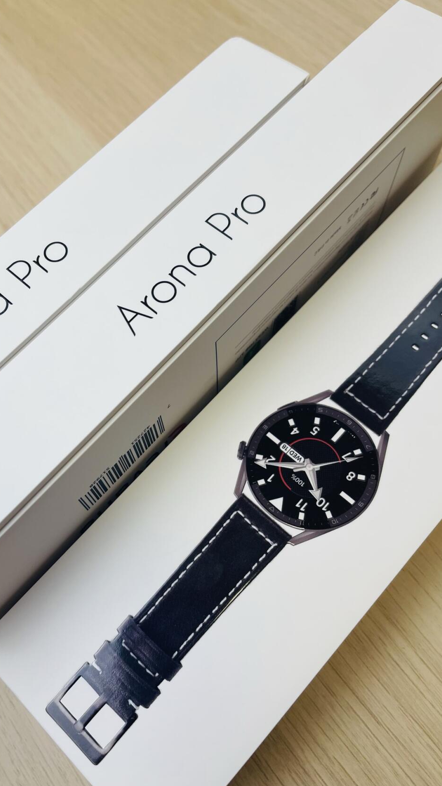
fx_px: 604
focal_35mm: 29
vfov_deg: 66.1
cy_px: 400
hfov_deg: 39.9
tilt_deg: -67.1
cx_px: 167
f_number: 1.6
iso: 40
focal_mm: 5.1
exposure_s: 1/100
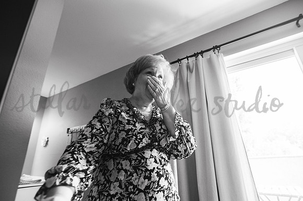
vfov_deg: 64.5
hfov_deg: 86.9
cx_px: 152
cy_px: 100
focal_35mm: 19
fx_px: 160
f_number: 3.2
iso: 640
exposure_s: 1/125
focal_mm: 19
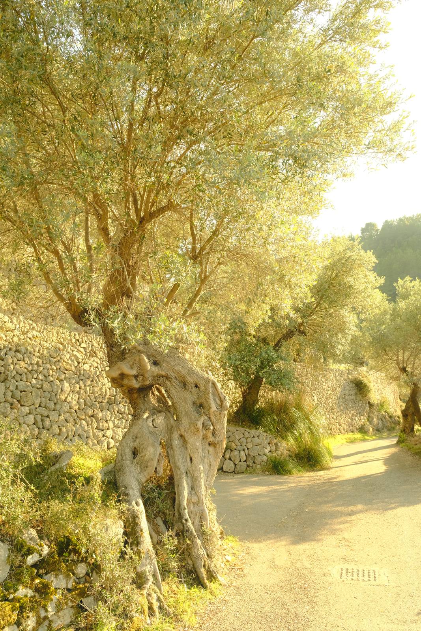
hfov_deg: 46.4
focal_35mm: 28
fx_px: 491
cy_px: 316
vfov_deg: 65.5
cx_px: 210
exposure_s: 1/240
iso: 640
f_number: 8
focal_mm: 18.4
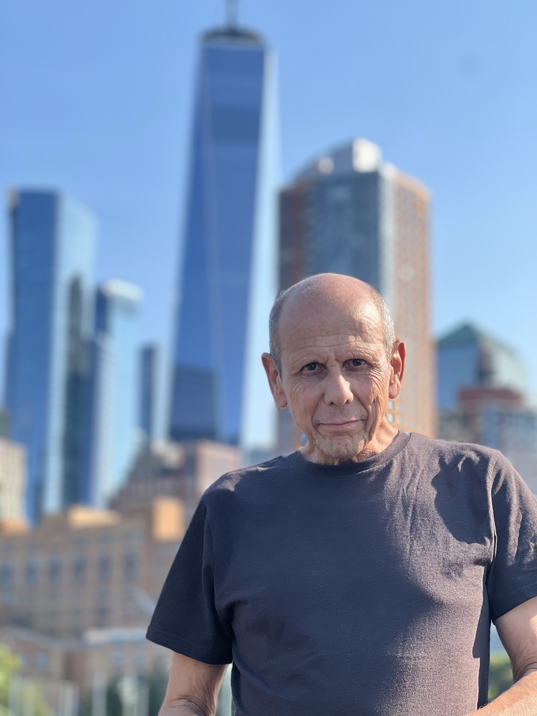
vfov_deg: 25.3
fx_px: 1593
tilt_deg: +13.1
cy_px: 358
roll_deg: -0.2
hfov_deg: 19.1
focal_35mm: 77
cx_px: 268
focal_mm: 9
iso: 32
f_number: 2.8
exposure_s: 1/380
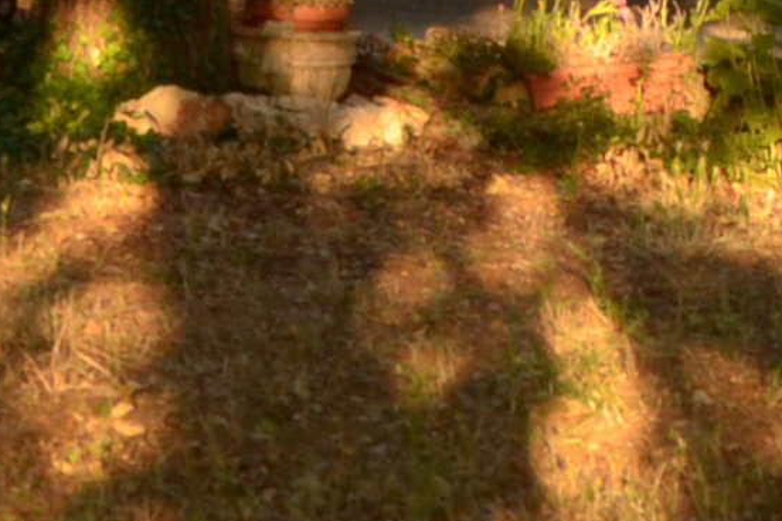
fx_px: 3671
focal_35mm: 169
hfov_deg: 12.1
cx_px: 276
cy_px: -670
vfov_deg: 7.6
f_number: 3.5
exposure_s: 1/200
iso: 200
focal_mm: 18
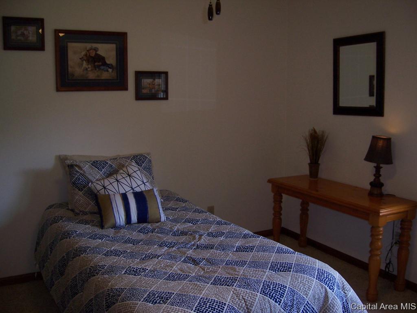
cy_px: 156
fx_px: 434
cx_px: 208
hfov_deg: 51.4
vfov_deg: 39.7
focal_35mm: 36
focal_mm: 6
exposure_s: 1/60
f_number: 3
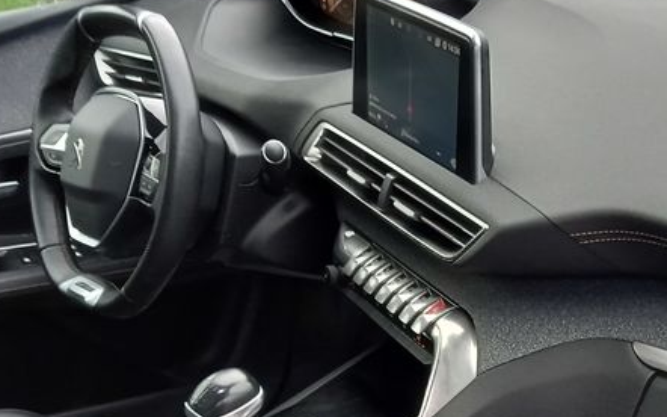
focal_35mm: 60
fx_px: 1090
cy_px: 423
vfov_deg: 20.9
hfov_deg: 33.2
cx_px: 518
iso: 200
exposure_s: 1/24
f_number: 2
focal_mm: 4.6
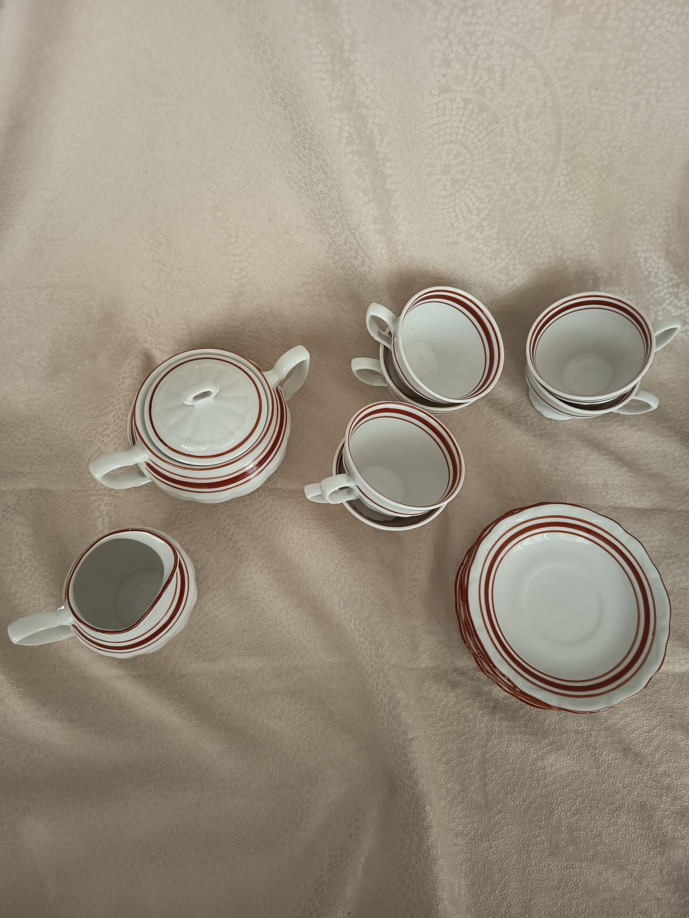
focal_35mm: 24
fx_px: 637
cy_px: 459
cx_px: 344
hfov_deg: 56.8
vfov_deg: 71.6
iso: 1731
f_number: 1.7
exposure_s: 1/20
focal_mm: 5.27
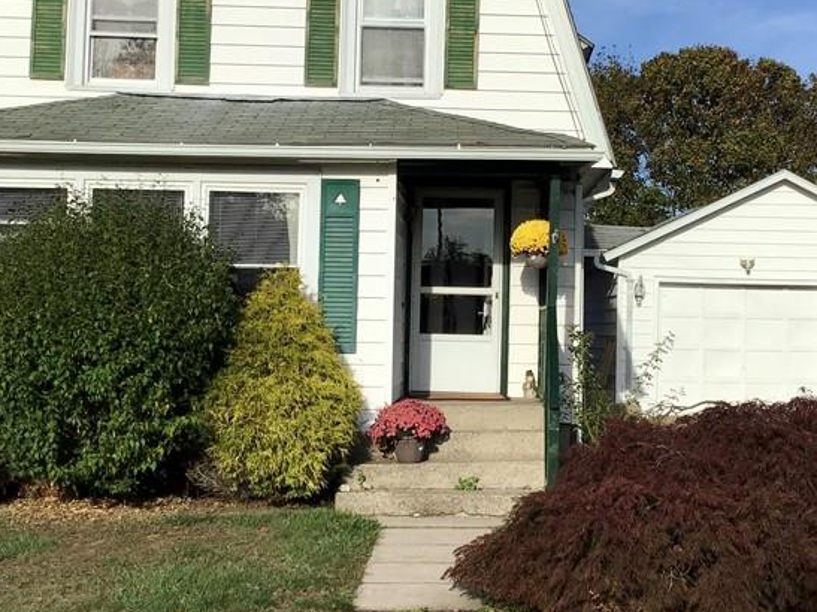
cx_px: 508
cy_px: 245
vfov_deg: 25.2
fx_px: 1369
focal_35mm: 58
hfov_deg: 33.1
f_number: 2.4
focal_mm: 3.3
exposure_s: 1/1894
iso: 25
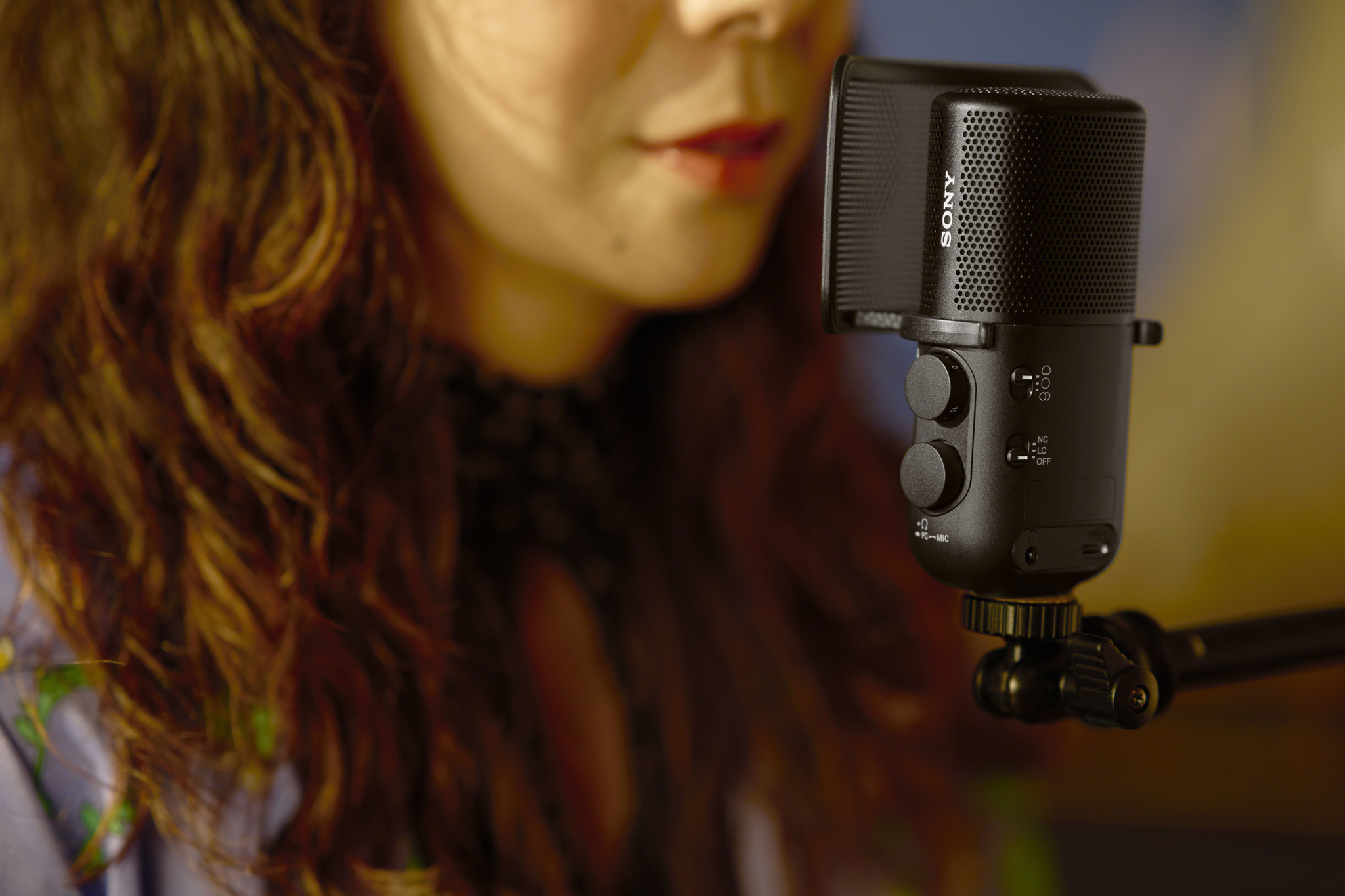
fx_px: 3175
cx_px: 672
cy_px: 448
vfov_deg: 16.1
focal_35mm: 85
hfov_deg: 23.9
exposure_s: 1/125
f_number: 1.8
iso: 200
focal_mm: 85
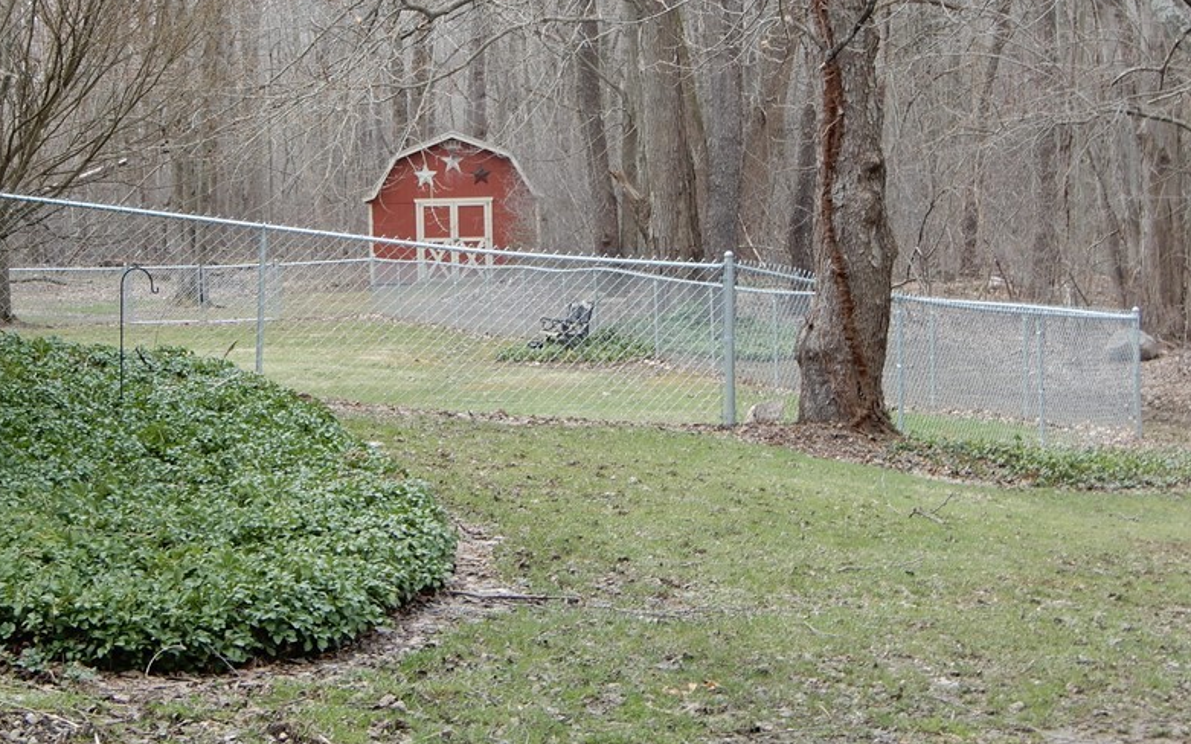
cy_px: 171
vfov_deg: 12.2
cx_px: 508
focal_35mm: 107
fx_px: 3473
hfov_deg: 19.4
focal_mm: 13.7
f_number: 4.5
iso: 80
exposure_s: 1/80
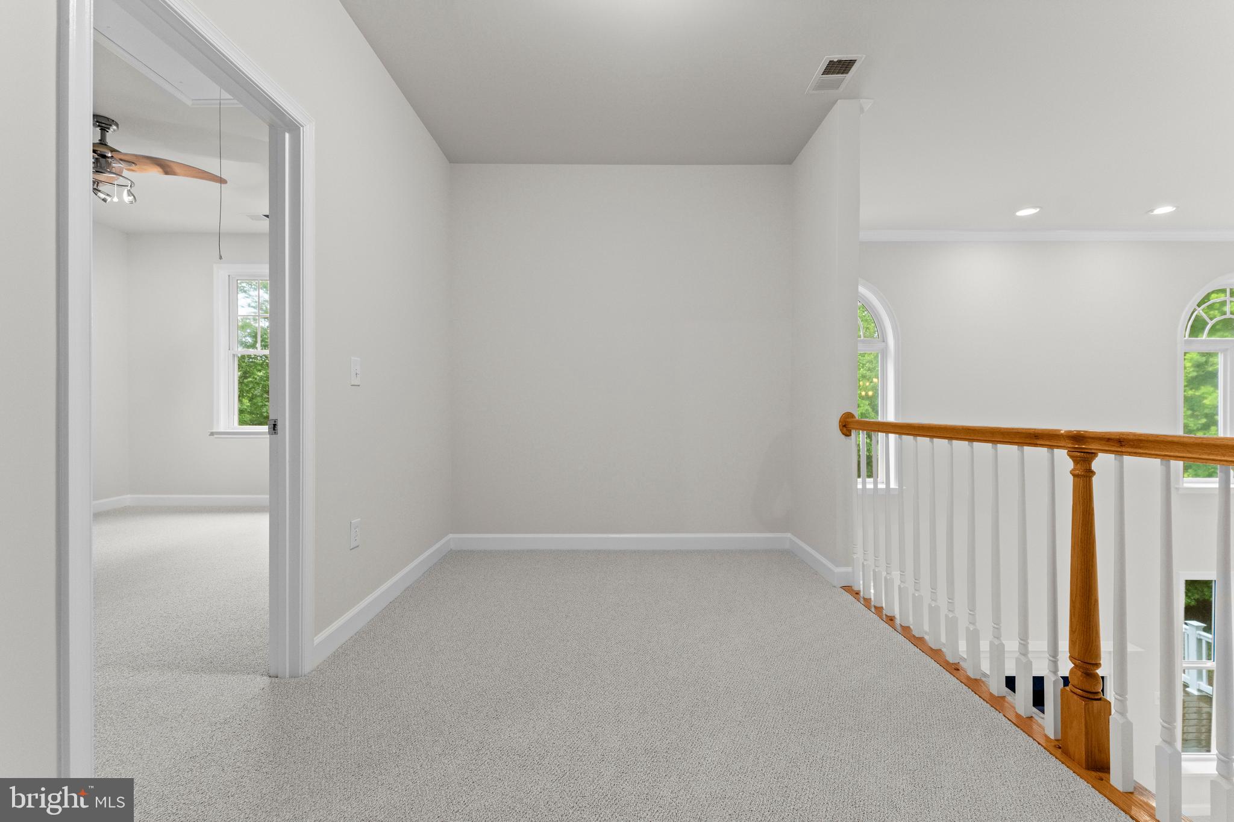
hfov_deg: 104.3
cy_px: 411
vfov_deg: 81.2
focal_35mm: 14
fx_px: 480
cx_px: 617
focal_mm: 14
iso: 800
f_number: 5.6
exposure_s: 1/15
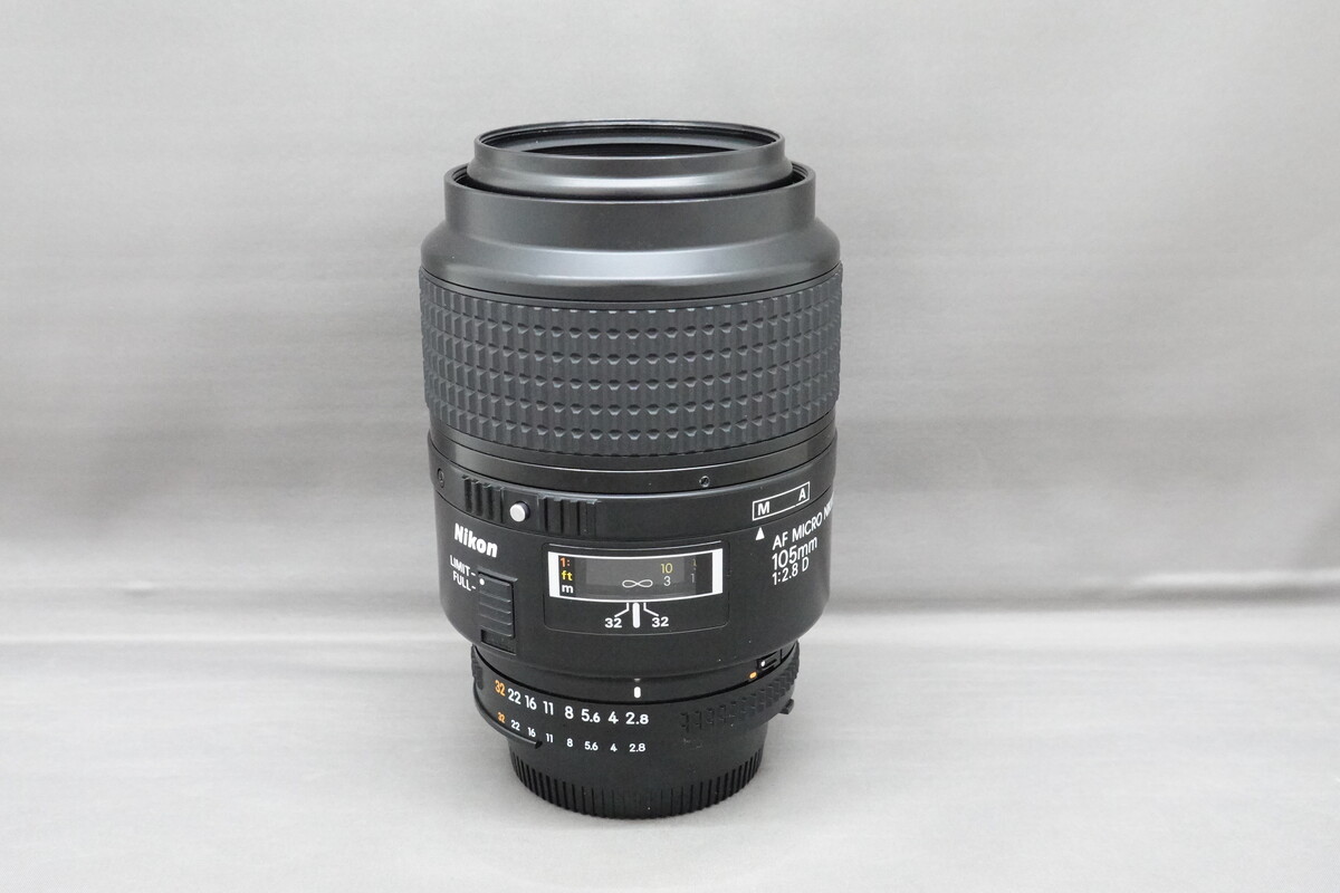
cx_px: 670
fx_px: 1638
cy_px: 446
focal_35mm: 44
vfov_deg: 30.5
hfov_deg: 44.5
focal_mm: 16.21
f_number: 5.6
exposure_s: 1/50
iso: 4000
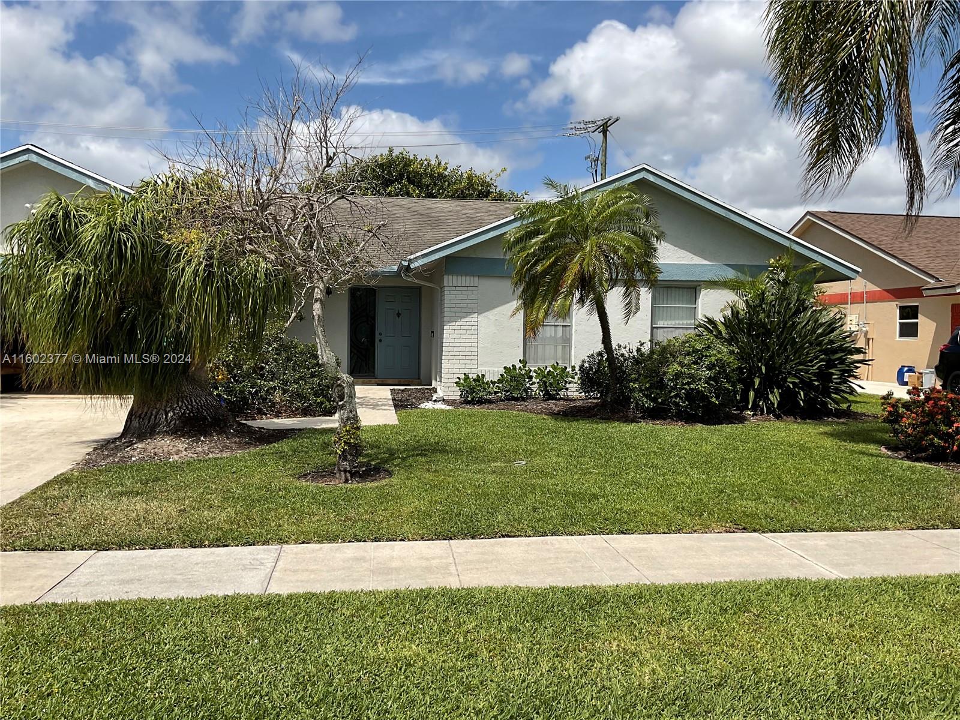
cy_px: 360
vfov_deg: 48.2
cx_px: 480
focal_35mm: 29
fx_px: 804
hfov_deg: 61.7
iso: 16
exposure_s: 1/2538
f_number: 1.8
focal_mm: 3
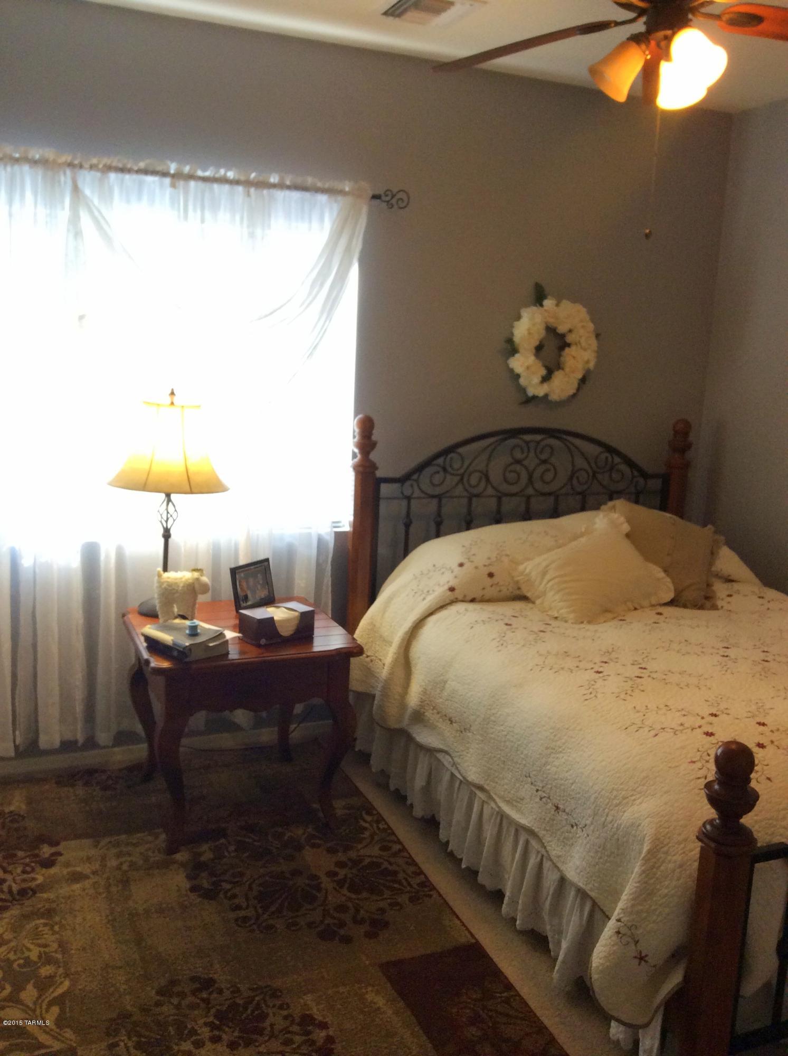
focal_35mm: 33
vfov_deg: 55.4
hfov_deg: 42.8
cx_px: 394
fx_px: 1005
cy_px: 528
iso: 100
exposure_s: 1/24
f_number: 2.4
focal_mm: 3.3
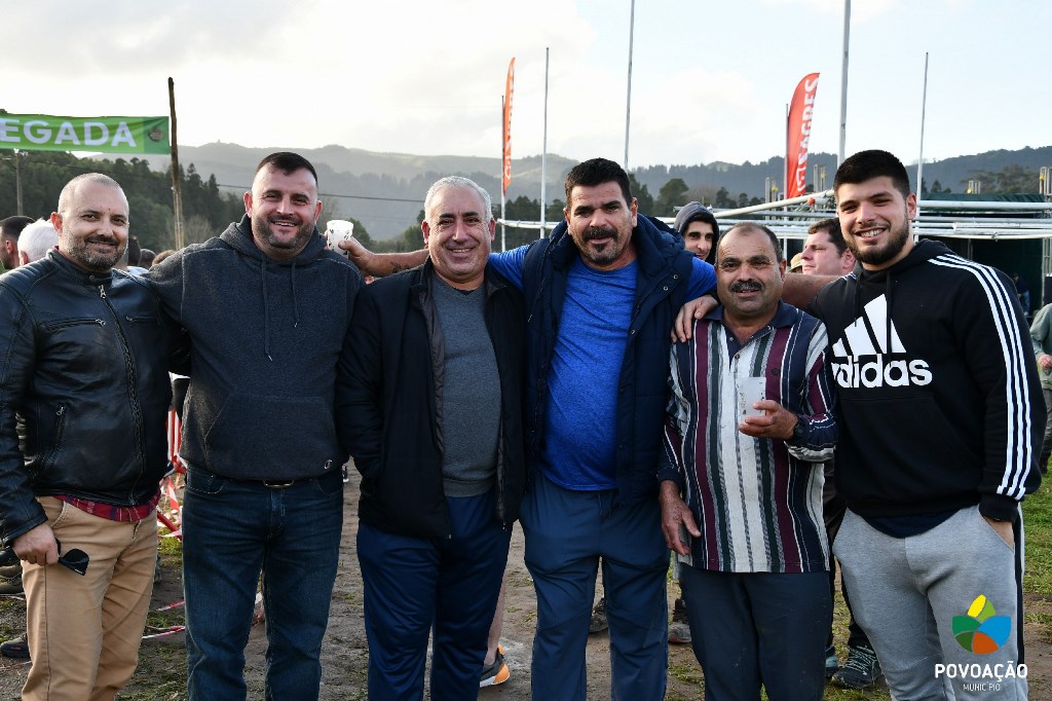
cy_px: 350
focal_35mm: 48
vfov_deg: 28.1
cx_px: 526
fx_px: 1402
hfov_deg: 41.1
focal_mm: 32
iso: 220
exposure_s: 1/250
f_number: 5.6
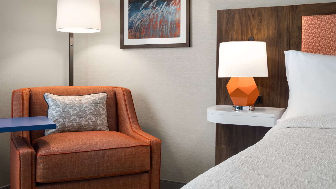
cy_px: 66
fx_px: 374
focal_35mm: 42
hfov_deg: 48.3
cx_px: 179
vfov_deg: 28.2
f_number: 8
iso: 400
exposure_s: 1/20
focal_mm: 24
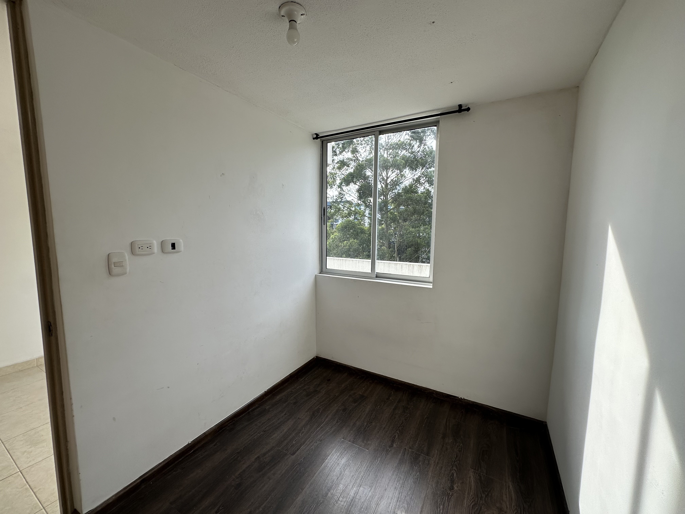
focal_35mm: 14
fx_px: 277
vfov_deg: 85.7
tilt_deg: -5.0
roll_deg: -0.8
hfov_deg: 102.1
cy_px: 257
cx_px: 342
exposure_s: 1/465
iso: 40
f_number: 2.2
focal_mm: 2.22
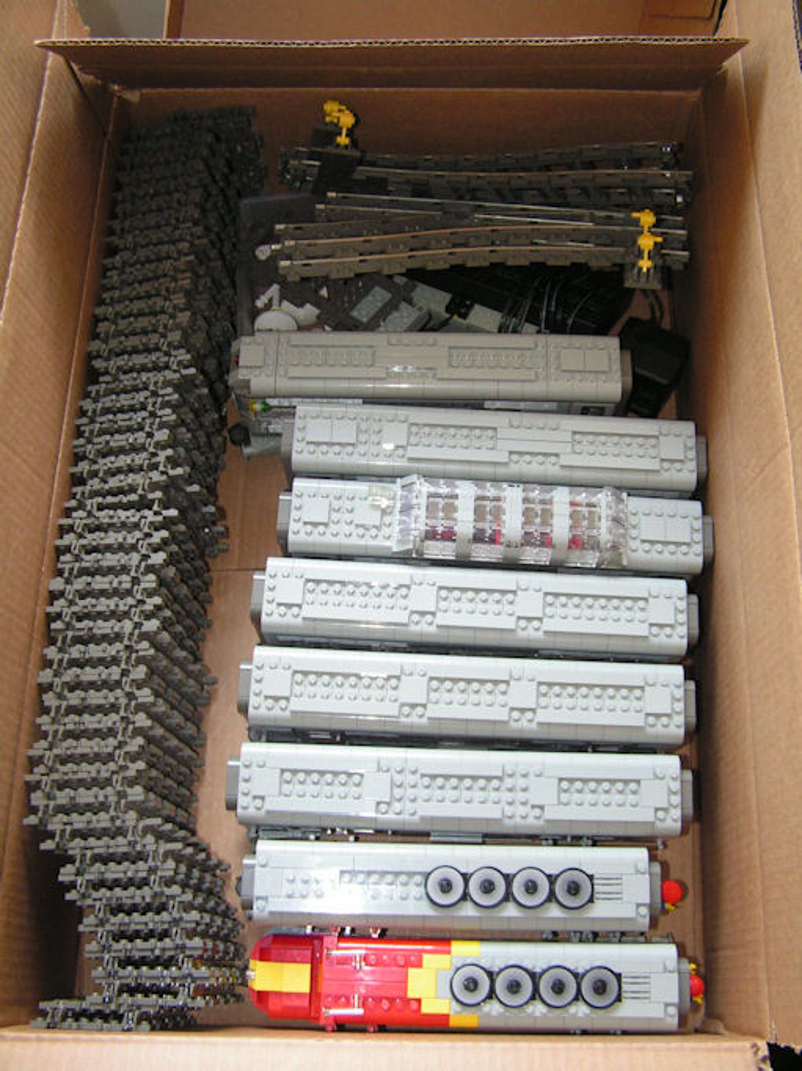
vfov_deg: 49.0
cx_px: 401
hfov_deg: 37.7
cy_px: 536
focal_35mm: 38
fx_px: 1175
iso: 100
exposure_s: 1/50
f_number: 2.8
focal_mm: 6.3
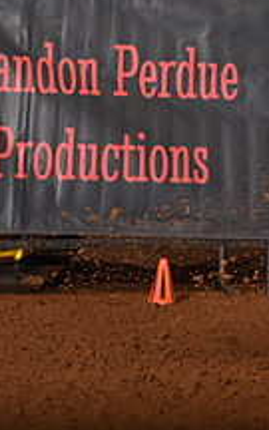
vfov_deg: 2.4
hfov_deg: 1.5
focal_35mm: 877
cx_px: 544
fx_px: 10287
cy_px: 114
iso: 1000
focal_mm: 320
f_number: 5.6
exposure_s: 1/250
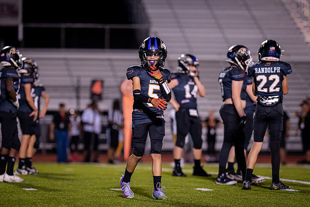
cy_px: 114
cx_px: 157
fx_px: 1913
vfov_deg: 6.2
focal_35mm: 222
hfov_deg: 9.3
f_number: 1.8
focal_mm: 135
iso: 2000
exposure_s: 1/1250
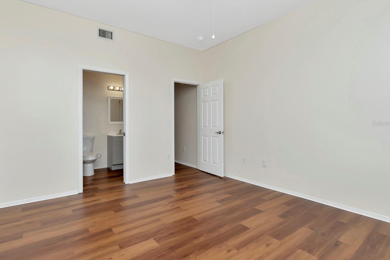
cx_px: 176
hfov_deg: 93.0
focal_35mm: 17
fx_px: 184
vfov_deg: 70.4
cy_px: 124
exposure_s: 1/60
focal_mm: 10
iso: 200
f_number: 8
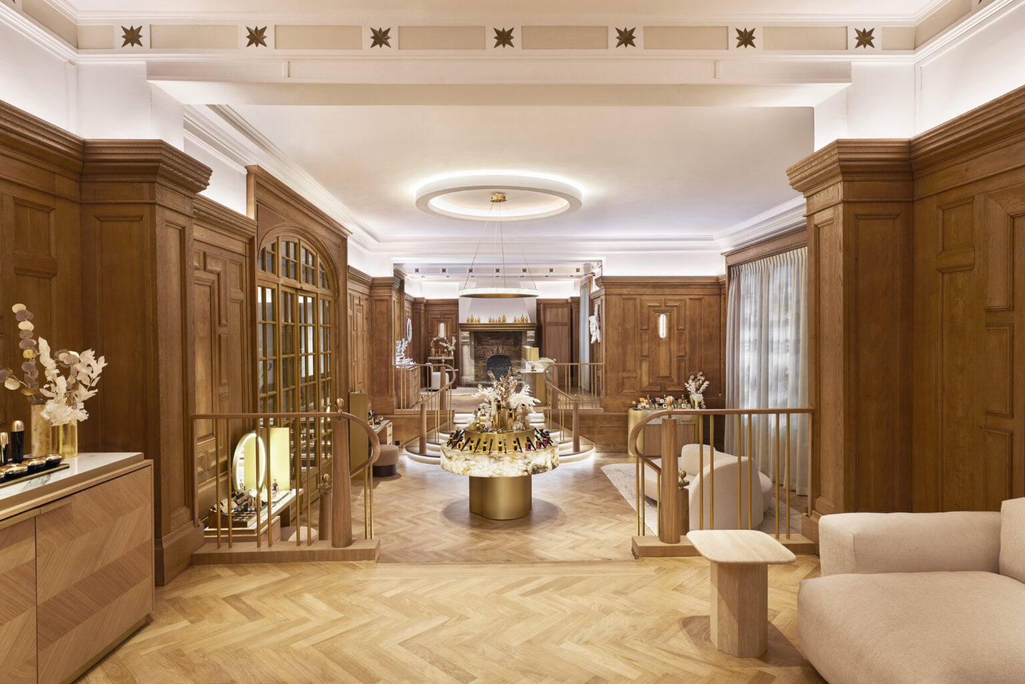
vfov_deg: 62.0
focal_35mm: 20
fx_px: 570
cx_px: 512
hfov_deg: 84.0
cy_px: 342
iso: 100
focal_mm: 20
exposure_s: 1/4
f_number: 9
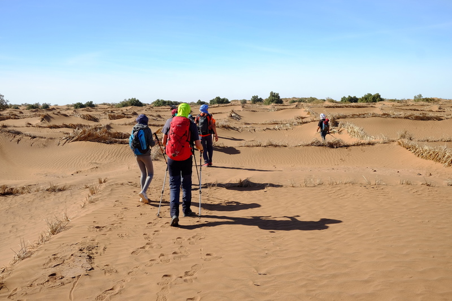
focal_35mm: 35
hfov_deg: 54.4
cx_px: 226
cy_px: 150
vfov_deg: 37.8
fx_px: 439
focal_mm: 23
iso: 200
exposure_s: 1/210
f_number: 8
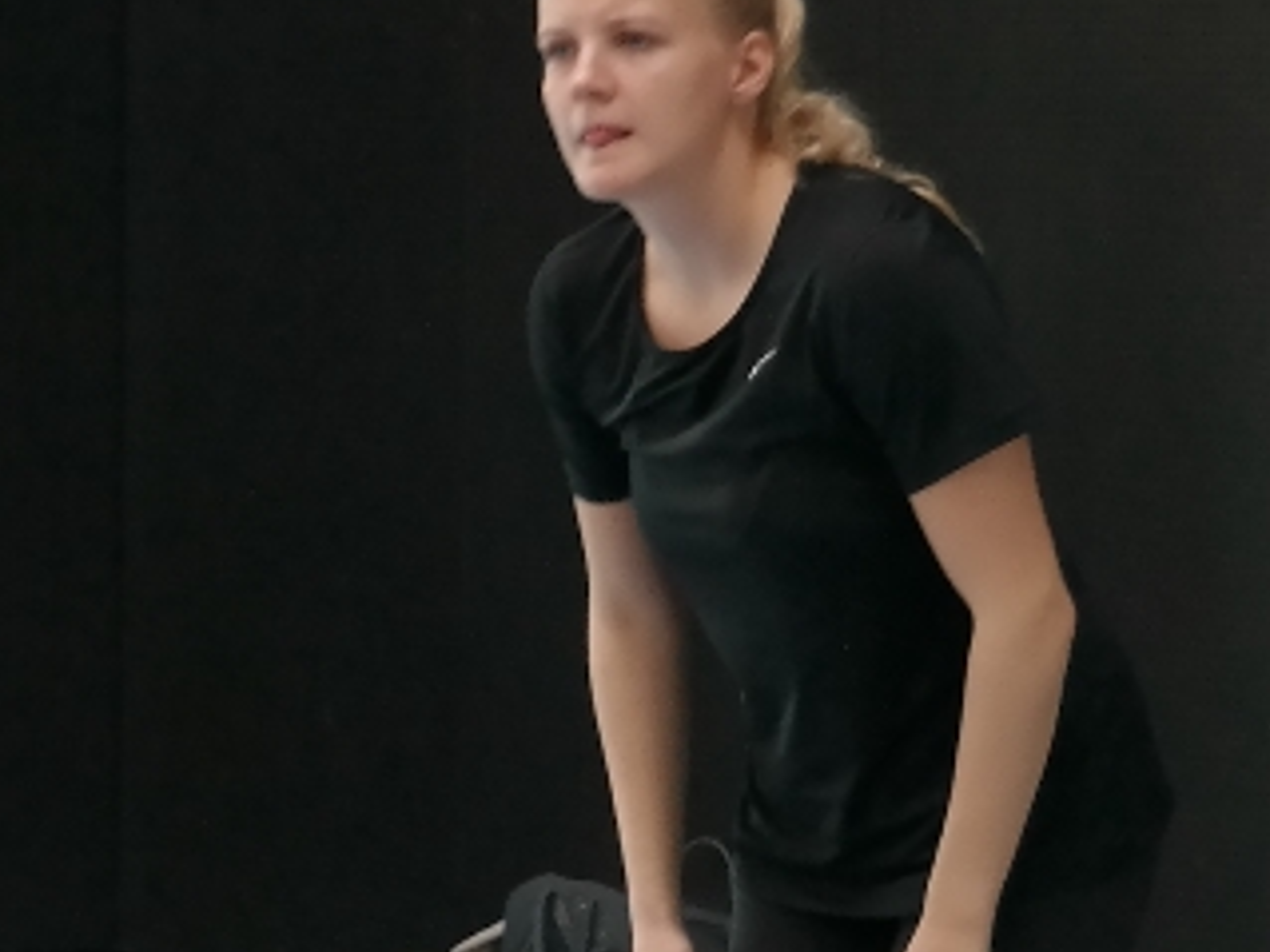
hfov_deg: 8.7
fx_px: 8142
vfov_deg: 6.7
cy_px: 793
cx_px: -733
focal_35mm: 222
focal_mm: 30
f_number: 4.5
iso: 400
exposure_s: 1/50
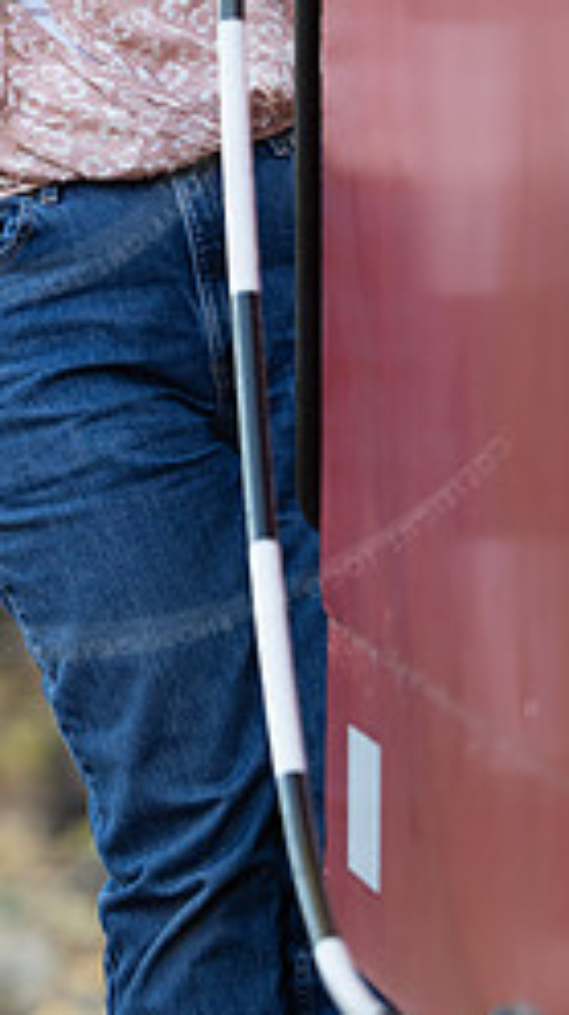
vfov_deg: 5.6
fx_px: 10328
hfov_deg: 3.2
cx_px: -16
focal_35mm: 384
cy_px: 131
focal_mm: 135
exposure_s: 1/400
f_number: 1.8
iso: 250
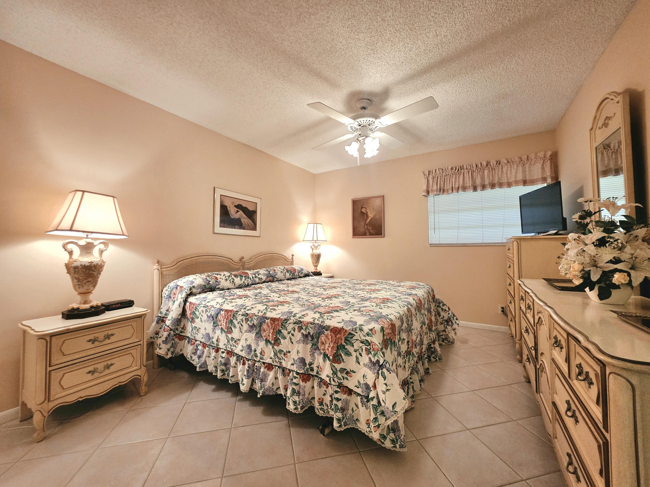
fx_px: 244
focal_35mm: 13
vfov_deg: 89.9
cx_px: 325
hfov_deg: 106.2
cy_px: 244
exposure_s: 1/120
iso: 250
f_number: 1.9
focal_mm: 2.2
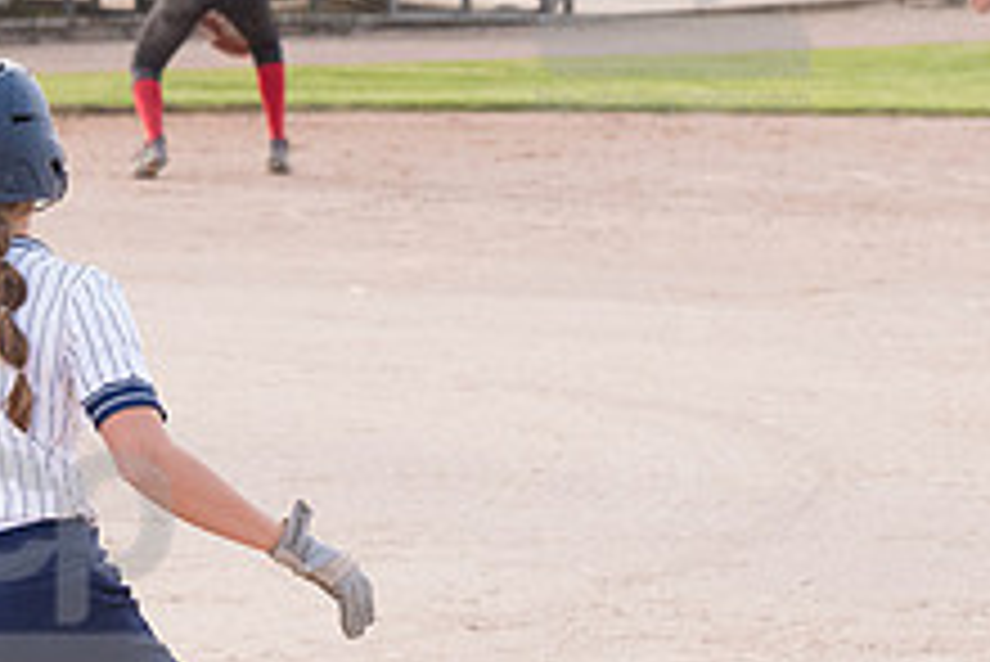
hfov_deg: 5.0
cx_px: 36
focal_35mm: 413
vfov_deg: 3.3
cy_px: 576
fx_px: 11365
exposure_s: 1/1600
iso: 1600
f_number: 5.6
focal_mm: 105
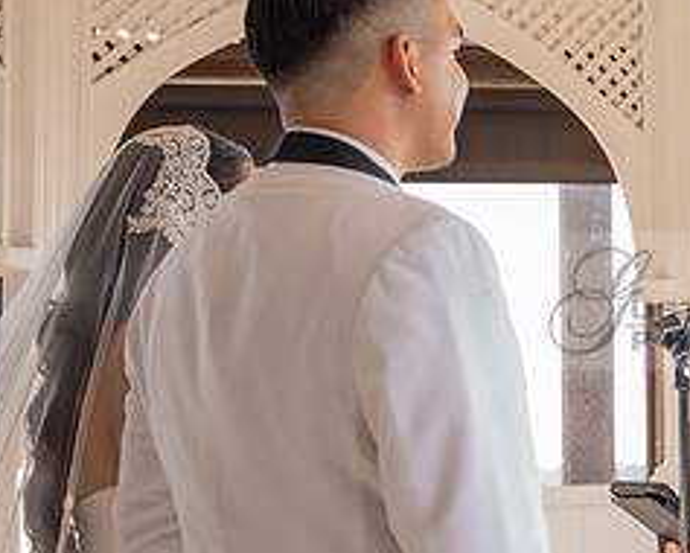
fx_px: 1942
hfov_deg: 19.2
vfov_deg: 16.2
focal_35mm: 95
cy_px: 301
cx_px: 777
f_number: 3.5
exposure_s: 1/100
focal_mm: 41.4
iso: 160
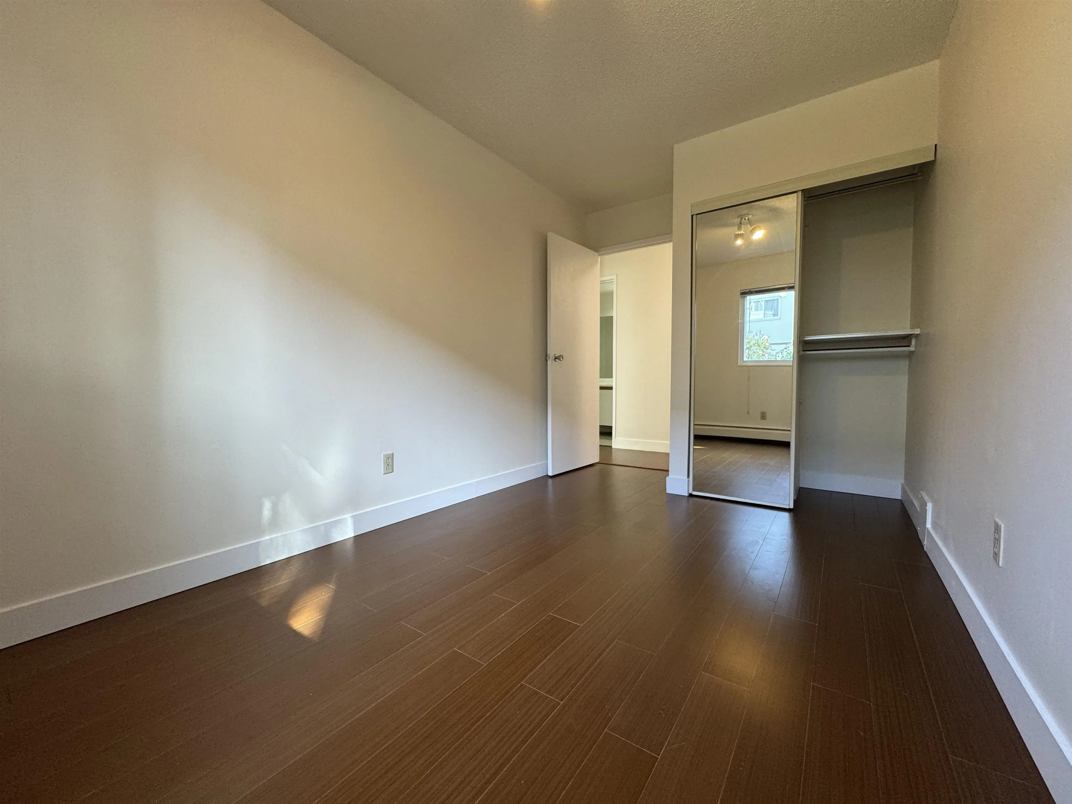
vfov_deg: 85.7
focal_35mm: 14
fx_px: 434
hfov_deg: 102.1
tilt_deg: -2.9
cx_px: 536
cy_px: 402
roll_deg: +0.5
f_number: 2.2
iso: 200
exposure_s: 1/120
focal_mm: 2.22
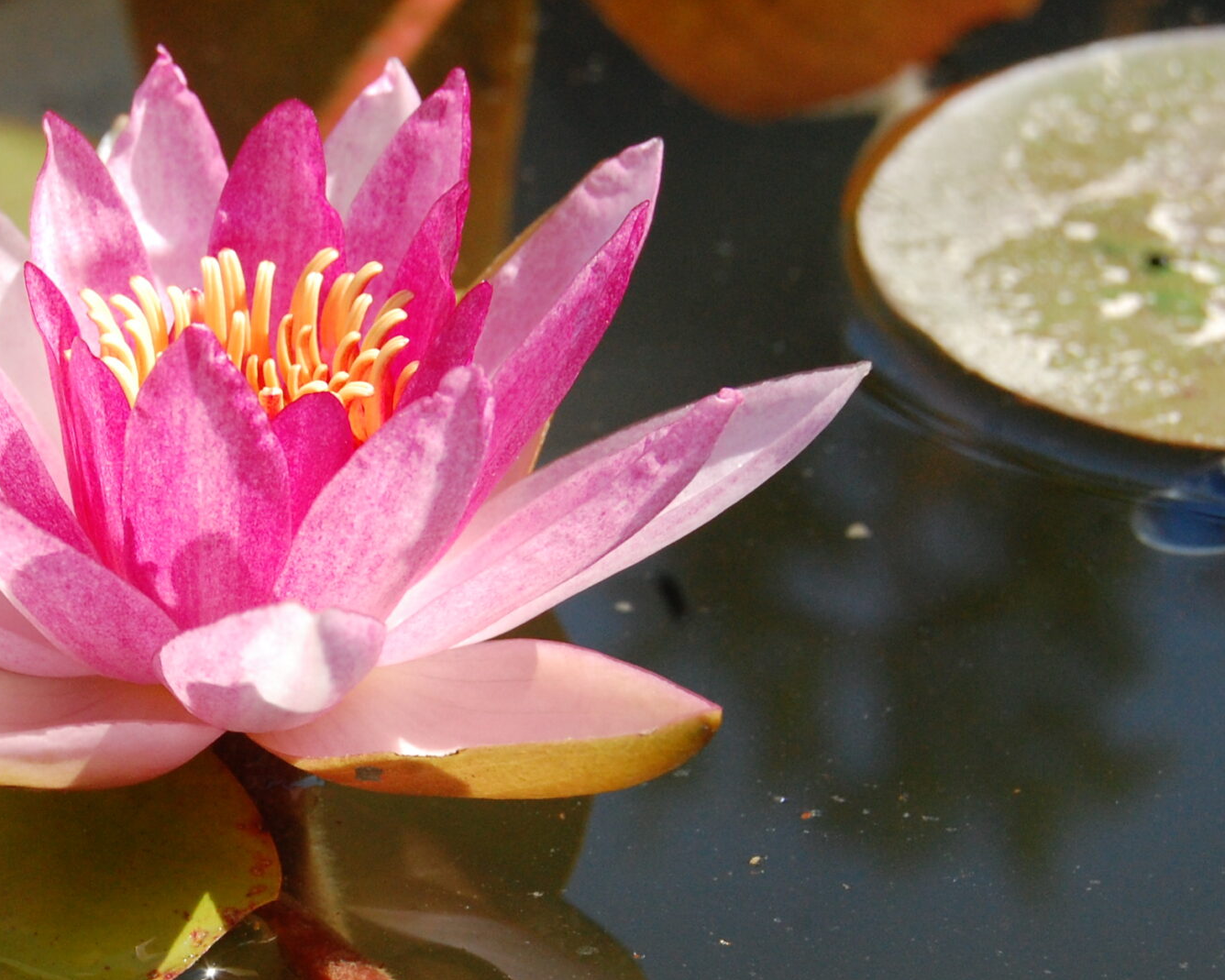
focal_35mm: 124
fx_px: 4496
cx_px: 183
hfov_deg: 15.4
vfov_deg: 12.4
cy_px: 728
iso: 800
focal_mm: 46
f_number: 13
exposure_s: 1/640
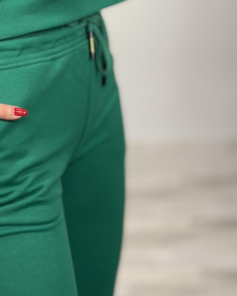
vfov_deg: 17.4
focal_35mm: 109
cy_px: 44
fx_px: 956
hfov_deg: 13.9
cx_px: 2
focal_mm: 6.86
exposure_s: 1/100
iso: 160
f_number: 1.78
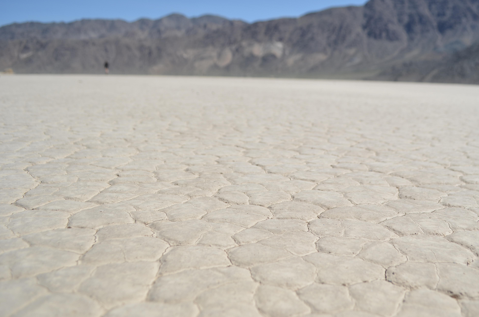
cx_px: 281
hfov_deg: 55.6
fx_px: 451
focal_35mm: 34
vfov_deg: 38.7
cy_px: 153
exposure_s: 1/1600
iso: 100
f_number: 4
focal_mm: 18
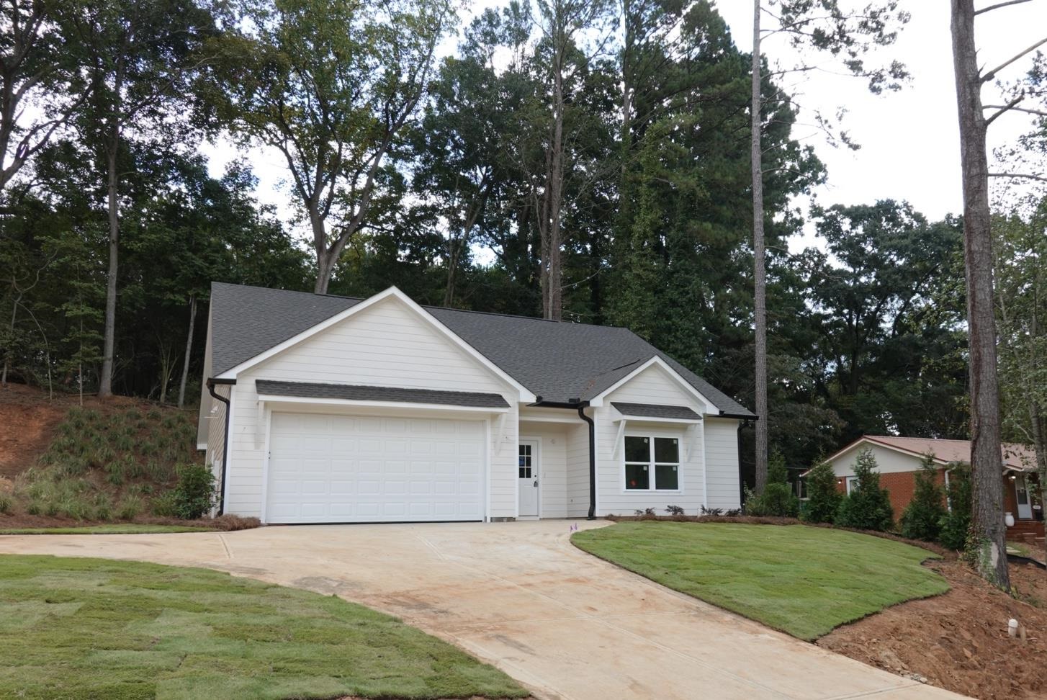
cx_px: 524
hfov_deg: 73.7
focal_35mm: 24
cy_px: 350
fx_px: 699
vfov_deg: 53.2
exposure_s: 1/250
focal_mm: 9
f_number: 4
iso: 100
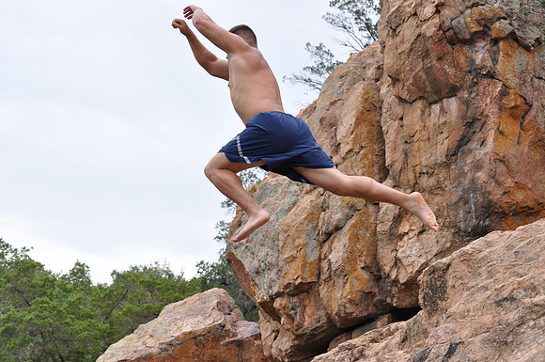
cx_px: 272
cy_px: 181
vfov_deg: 17.4
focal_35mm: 78
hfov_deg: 26.0
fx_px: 1179
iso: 400
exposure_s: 1/1600
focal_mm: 52
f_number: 5.6
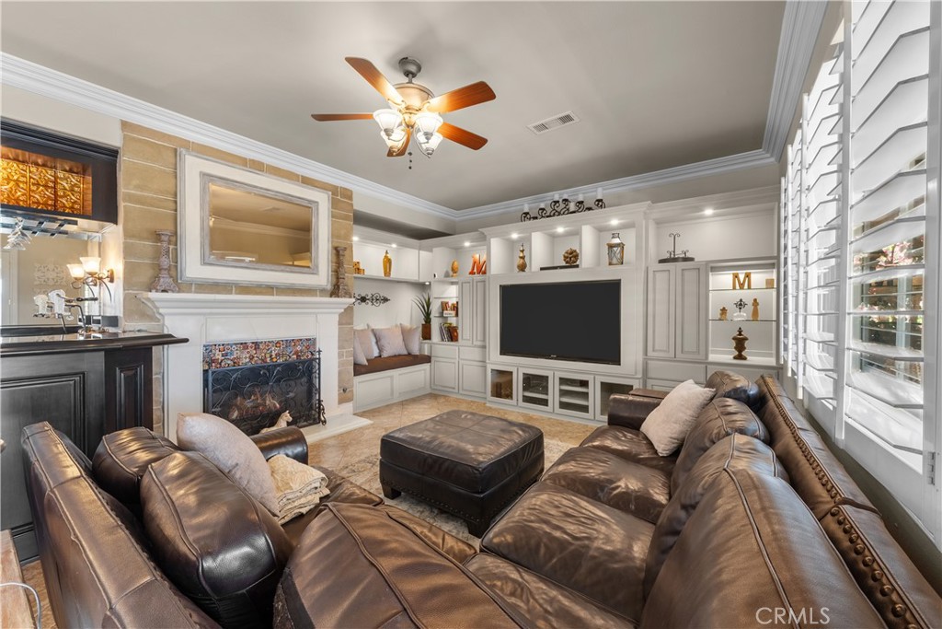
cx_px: 471
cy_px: 314
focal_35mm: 13
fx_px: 340
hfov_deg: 108.3
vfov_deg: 85.4
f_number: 9
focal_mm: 13
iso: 125
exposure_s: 1
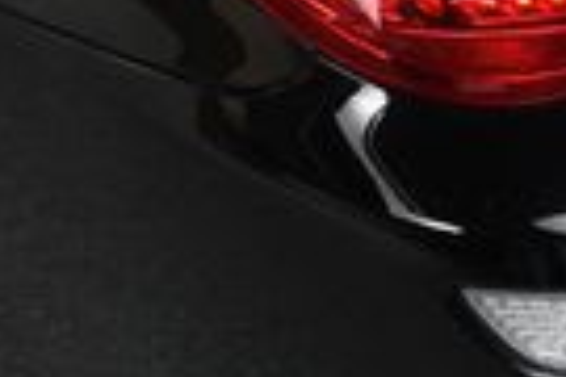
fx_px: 2531
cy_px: -163
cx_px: 453
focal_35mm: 161
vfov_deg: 8.4
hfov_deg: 12.7
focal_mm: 23
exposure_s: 1/160
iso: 100
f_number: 10
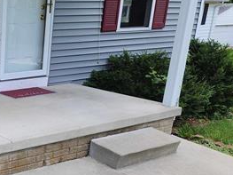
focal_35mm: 56
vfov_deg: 25.7
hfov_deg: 29.8
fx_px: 377
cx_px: -42
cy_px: 137
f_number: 1.8
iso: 12
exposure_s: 1/285
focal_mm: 6.4
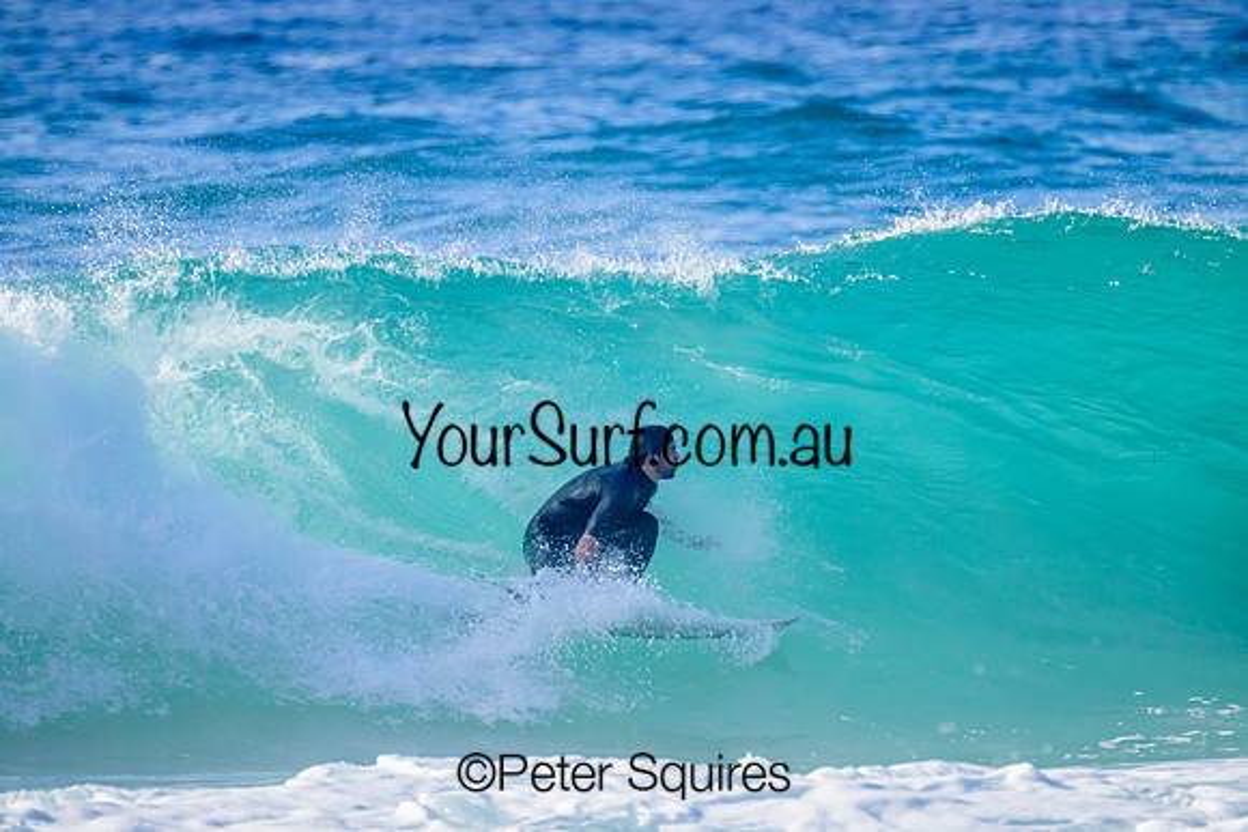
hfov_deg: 2.6
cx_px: 624
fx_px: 27739
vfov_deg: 1.7
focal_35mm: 800
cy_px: 416
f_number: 11
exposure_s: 1/2000
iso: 1100
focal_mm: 800
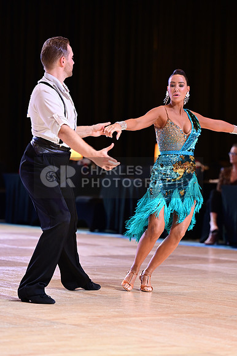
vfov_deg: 15.2
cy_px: 178
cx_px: 118
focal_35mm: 135
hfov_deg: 10.1
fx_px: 1335
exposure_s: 1/250
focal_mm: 135
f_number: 3.5
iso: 1600
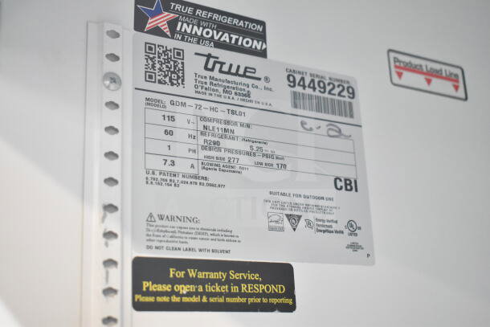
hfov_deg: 37.8
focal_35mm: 52
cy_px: 164
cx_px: 245
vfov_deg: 25.8
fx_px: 715
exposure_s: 1/60
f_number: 4.5
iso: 5600
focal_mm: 35
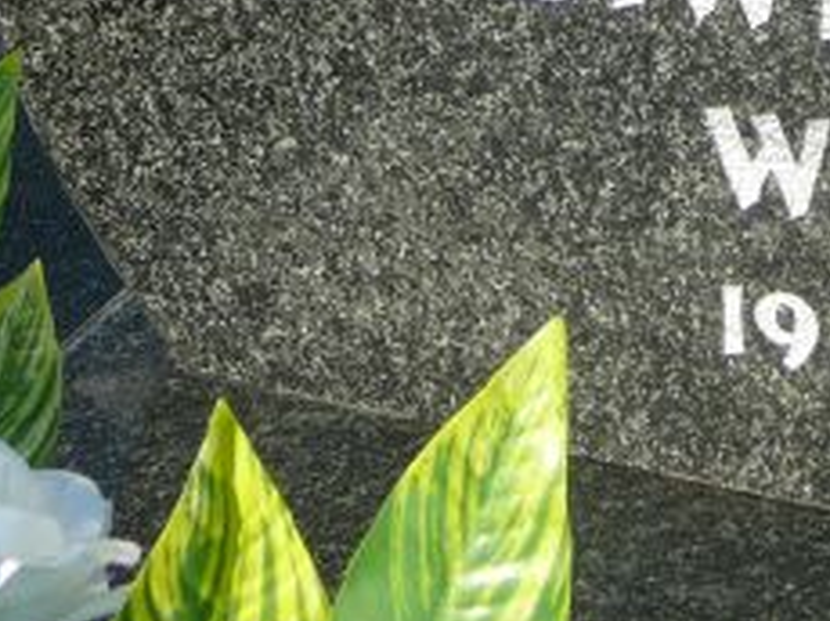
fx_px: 3138
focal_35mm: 131
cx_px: 837
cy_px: -199
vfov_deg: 11.0
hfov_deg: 14.8
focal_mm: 7
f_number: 3.3
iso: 80
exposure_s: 1/640
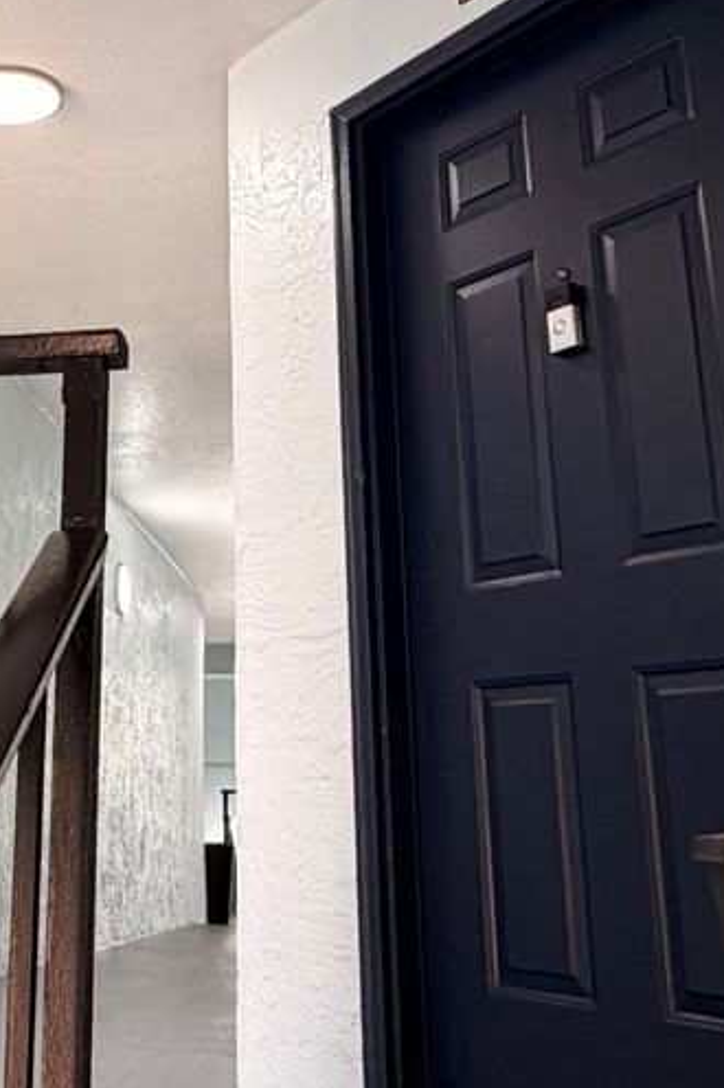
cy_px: 373
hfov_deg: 26.9
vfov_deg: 41.5
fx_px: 1420
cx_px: -18
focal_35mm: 47
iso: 125
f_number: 2.2
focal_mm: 2.22
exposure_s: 1/121
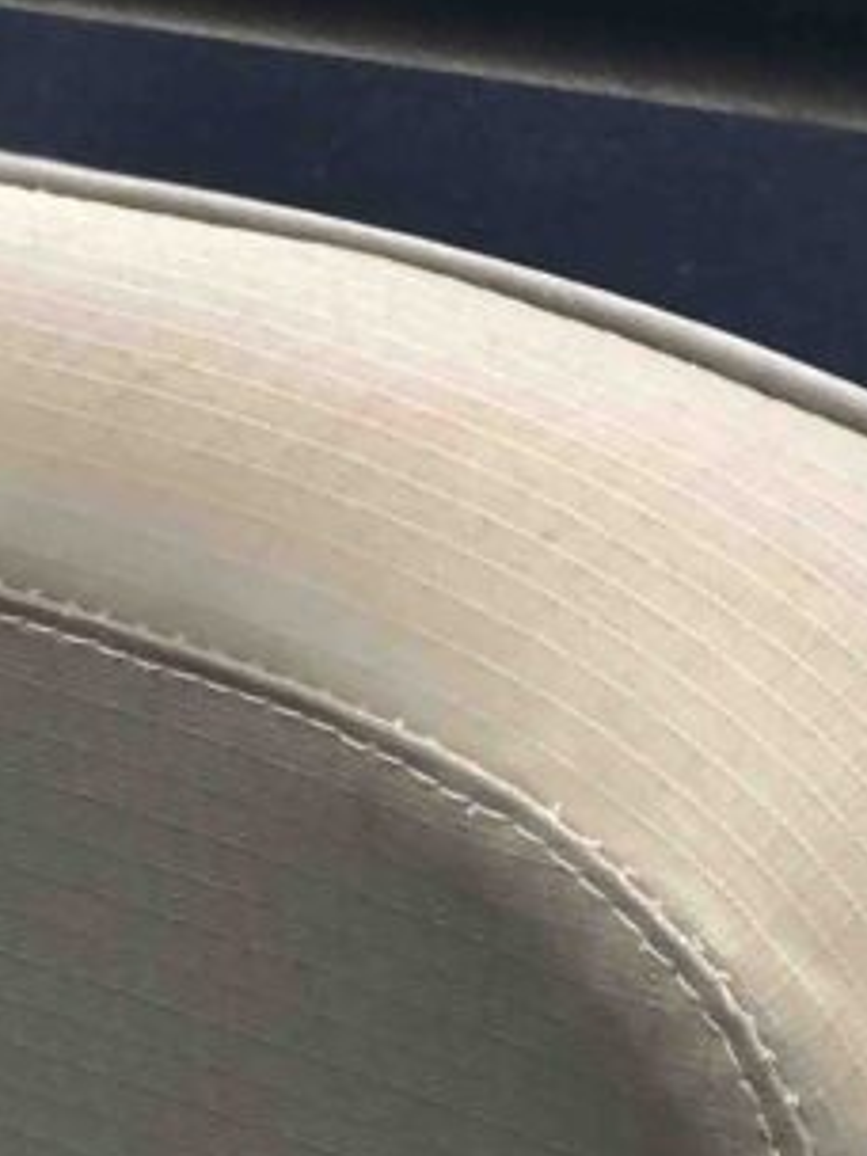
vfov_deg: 10.1
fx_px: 6412
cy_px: 1502
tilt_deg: -14.3
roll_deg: +2.3
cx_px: 57
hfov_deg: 7.7
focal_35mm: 192
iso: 25
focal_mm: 6.6
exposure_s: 1/40
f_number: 2.8
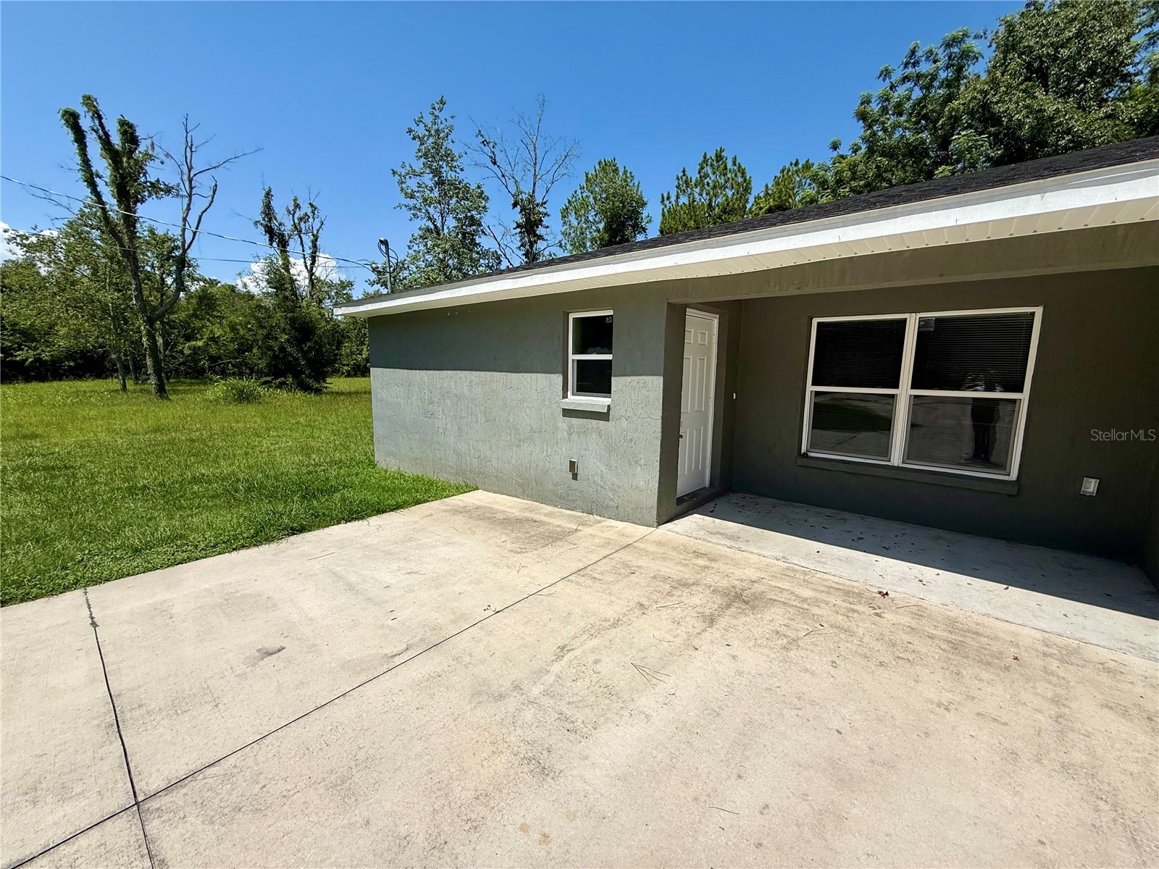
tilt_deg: -7.2
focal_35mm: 14
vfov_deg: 85.7
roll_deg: -1.0
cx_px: 580
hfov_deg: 102.1
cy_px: 434
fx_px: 469
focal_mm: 2.22
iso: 50
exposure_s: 1/3289
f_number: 2.2
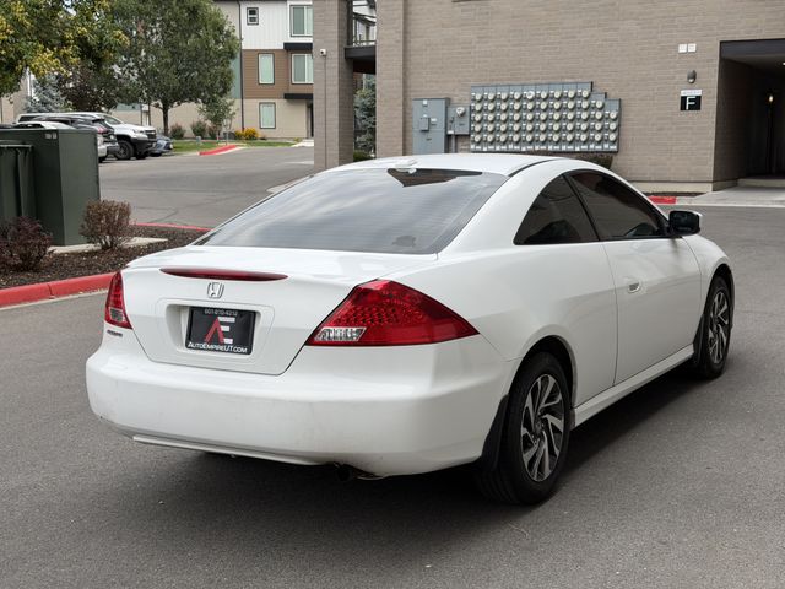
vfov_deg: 30.3
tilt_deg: -7.8
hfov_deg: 39.7
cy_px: 294
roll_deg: +0.0
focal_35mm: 48
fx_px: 1089
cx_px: 392
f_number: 1.78
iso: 64
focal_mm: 6.76
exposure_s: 1/2976
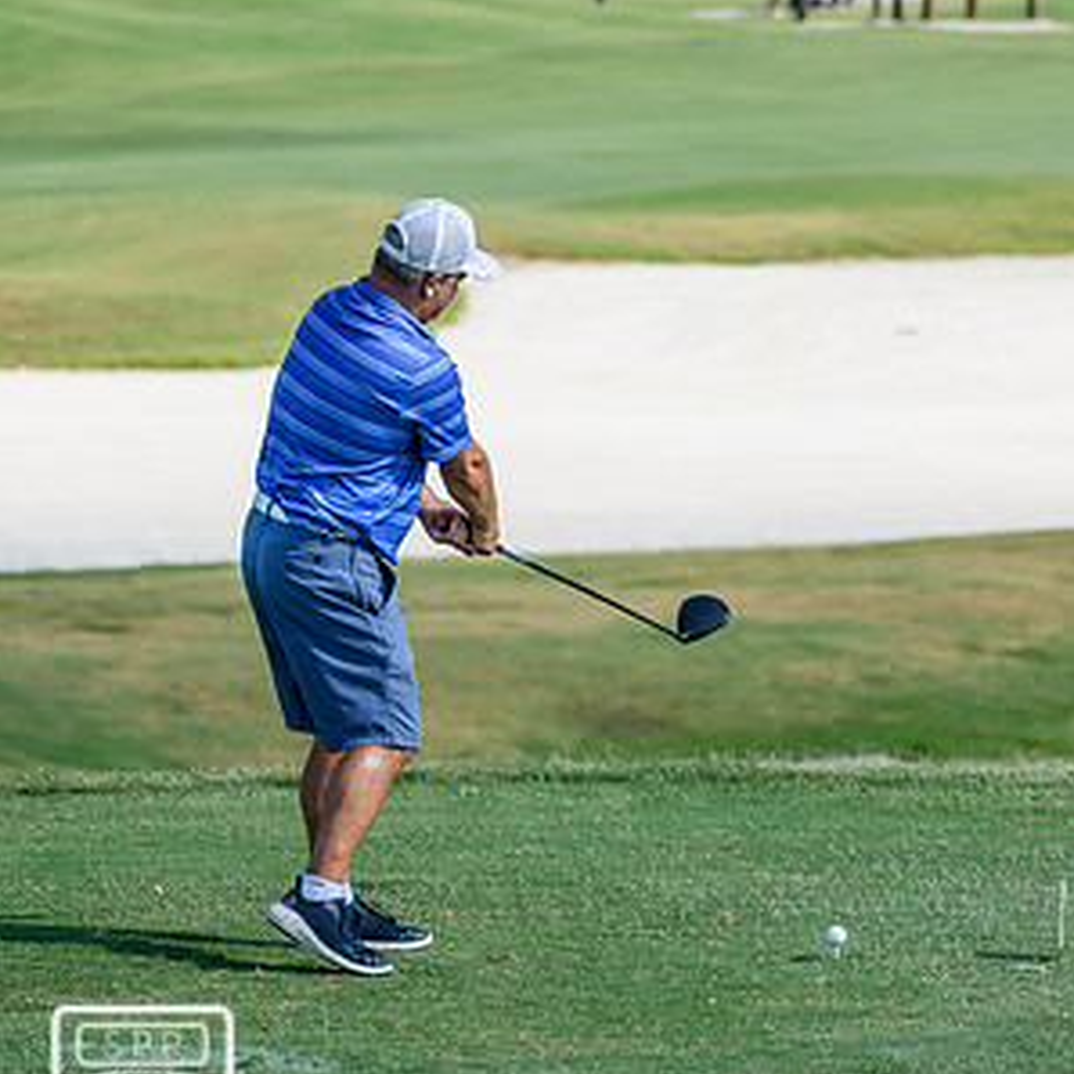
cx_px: 537
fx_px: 9127
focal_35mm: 260
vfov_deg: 6.7
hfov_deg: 6.7
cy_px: 569
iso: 220
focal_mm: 135
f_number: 5.6
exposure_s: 1/2000
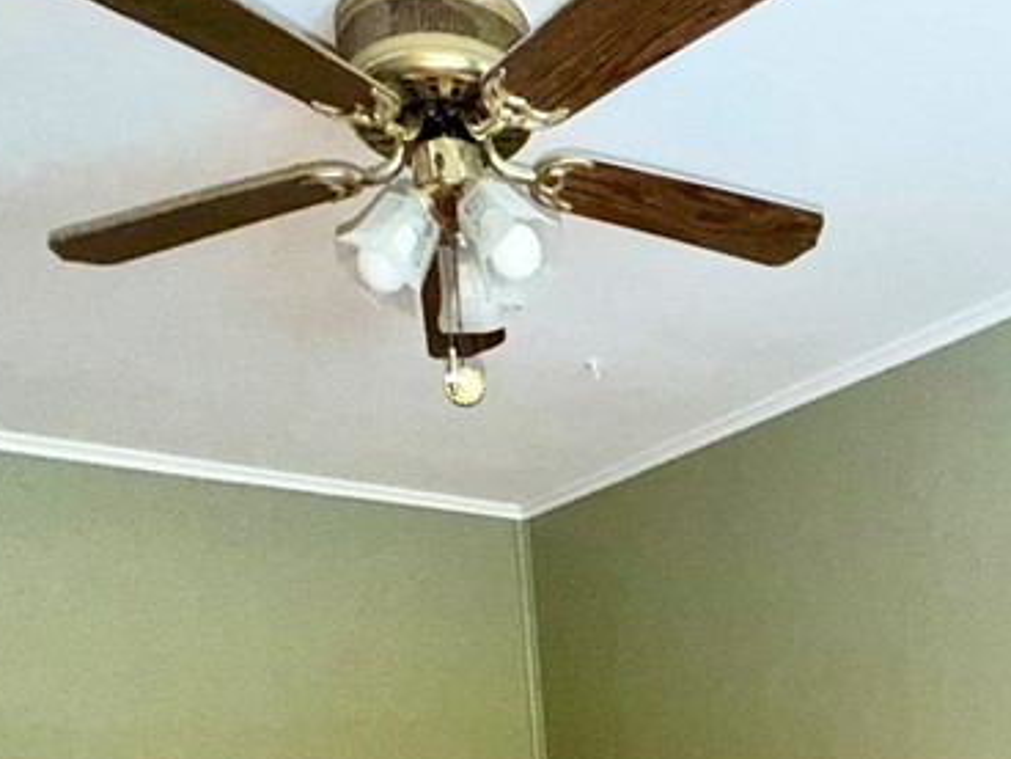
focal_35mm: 39
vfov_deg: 31.5
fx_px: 1139
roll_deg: +2.5
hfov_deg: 46.8
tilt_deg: -4.6
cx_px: 706
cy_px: 888
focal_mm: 2.22
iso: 320
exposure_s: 1/60
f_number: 2.2
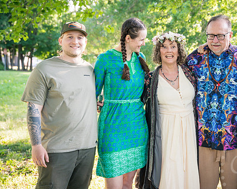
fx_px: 449
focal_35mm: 64
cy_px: 86
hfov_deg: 29.3
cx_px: 166
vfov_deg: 23.8
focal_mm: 48
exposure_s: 1/320
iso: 1000
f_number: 4
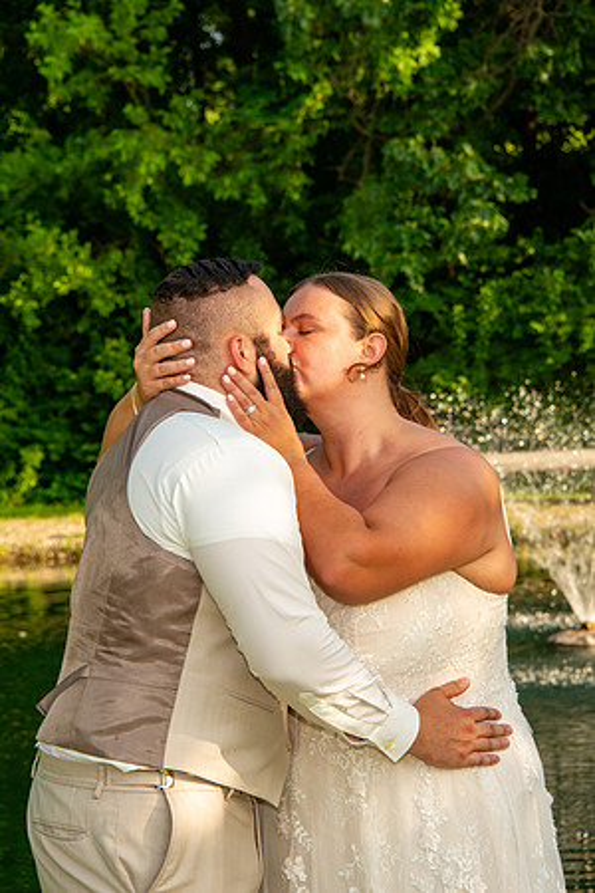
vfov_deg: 12.8
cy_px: 446
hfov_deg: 8.6
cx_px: 298
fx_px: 3966
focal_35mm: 160
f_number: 11
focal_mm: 160
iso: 400
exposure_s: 1/125
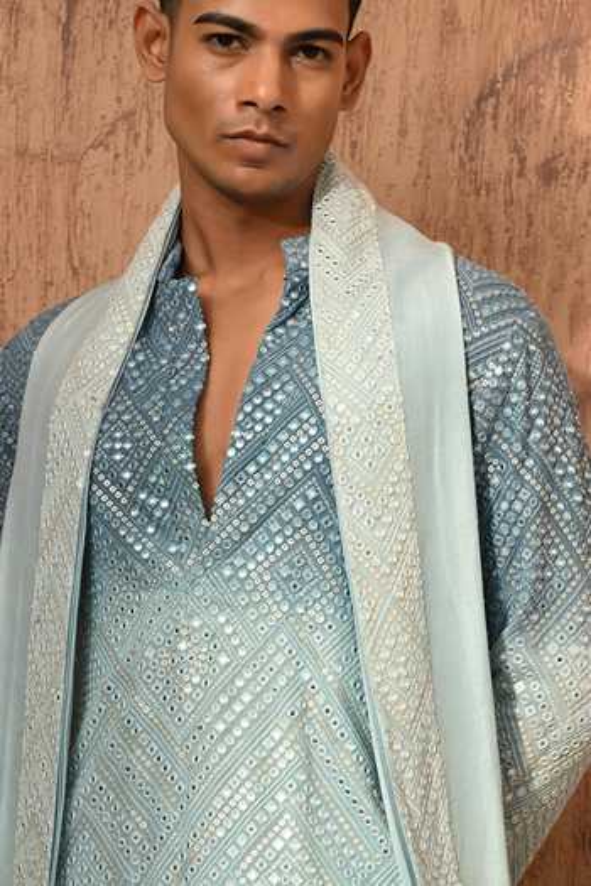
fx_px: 1330
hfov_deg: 25.1
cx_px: 296
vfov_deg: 36.9
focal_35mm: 54
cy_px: 443
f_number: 8
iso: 250
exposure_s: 1/100
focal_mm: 54
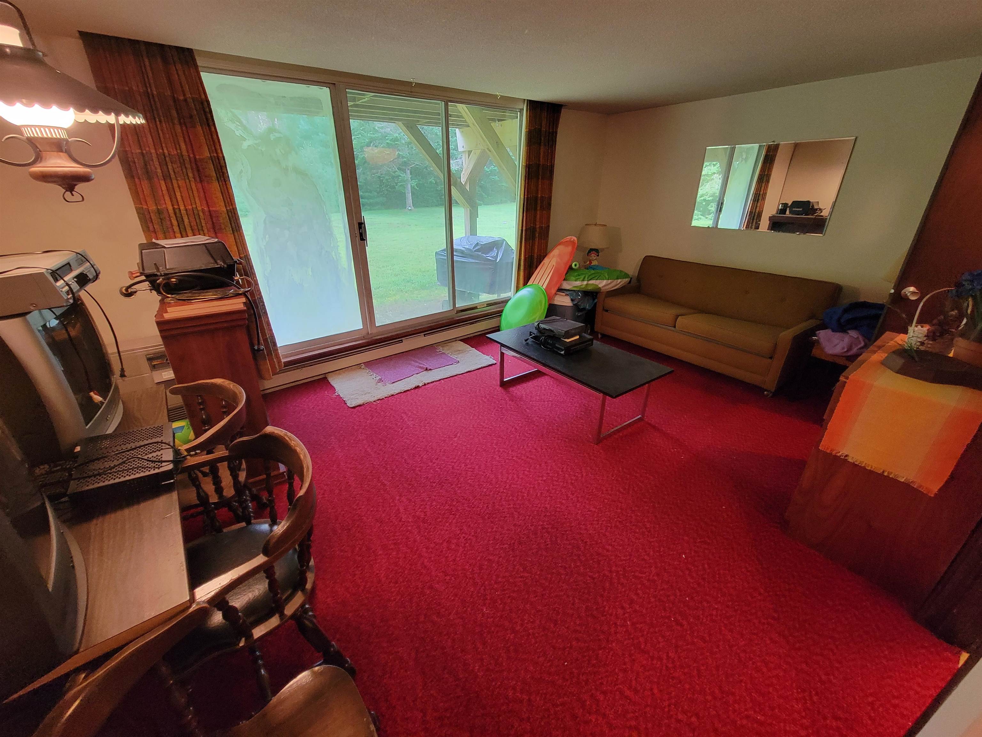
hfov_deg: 106.2
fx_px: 369
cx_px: 491
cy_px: 368
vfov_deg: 89.9
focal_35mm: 13
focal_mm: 2.2
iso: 400
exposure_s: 1/60
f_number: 2.2
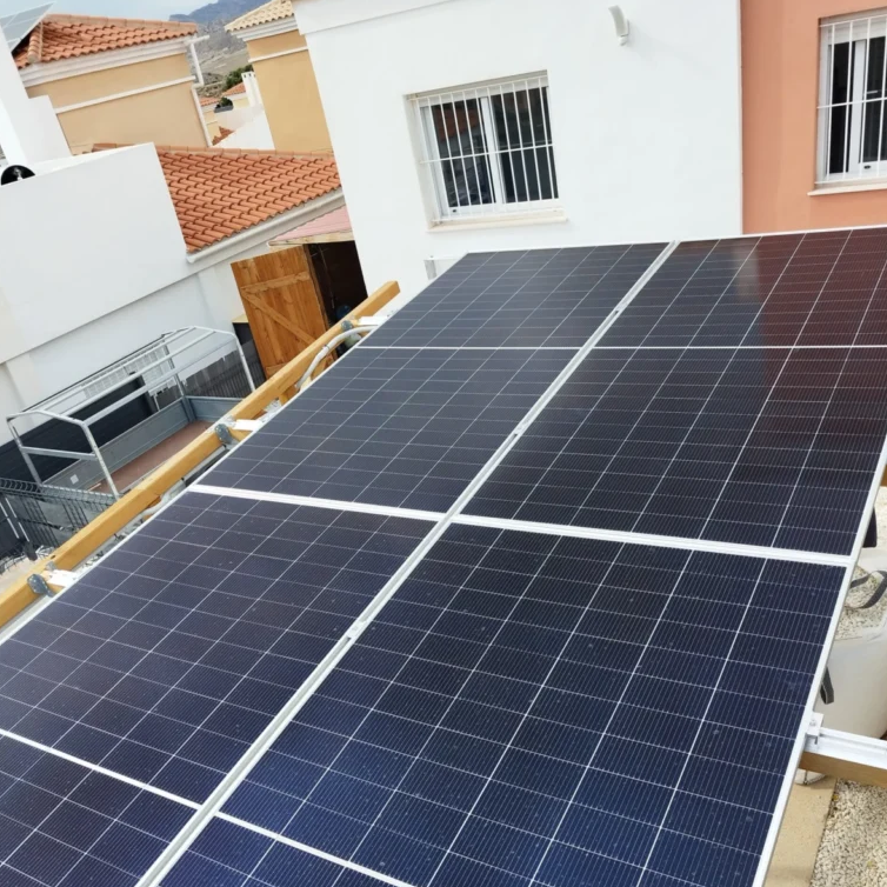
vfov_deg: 53.3
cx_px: 448
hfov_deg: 54.0
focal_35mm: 30
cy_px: 569
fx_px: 870
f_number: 1.89
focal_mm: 5.95
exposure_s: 1/376
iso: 50
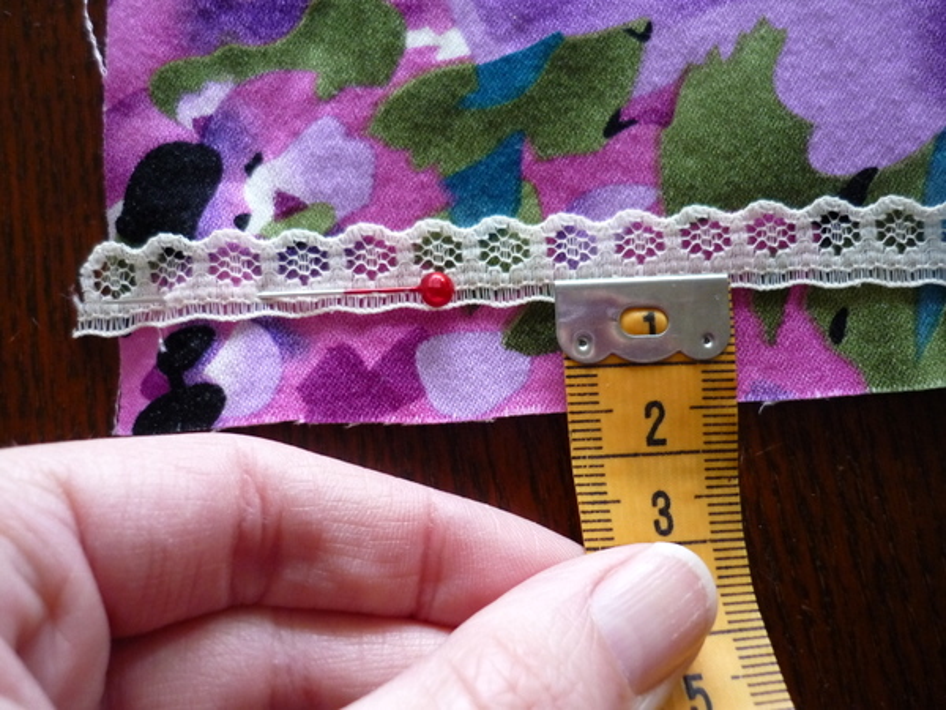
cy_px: 355
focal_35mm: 33
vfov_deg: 42.9
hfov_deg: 55.4
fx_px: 902
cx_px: 473
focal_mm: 5.5
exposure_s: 1/30
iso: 320
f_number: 2.8
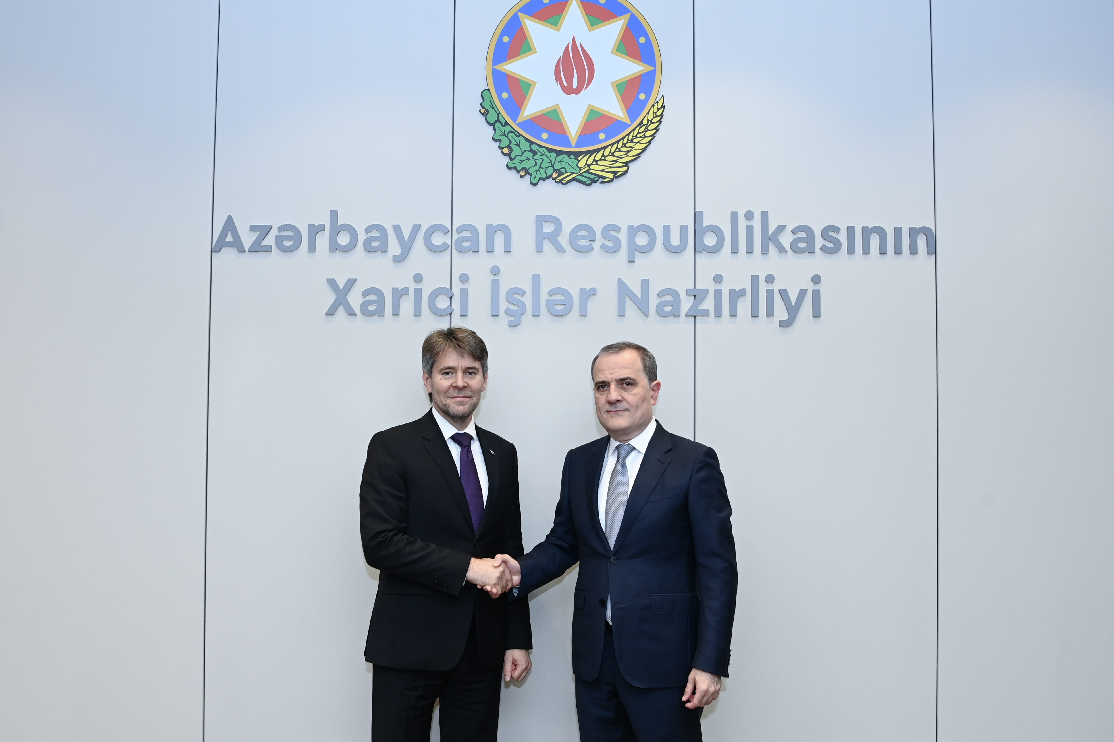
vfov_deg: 45.0
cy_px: 369
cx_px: 507
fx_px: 897
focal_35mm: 29
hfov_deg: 63.5
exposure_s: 1/100
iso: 1250
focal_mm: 26
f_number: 5.6
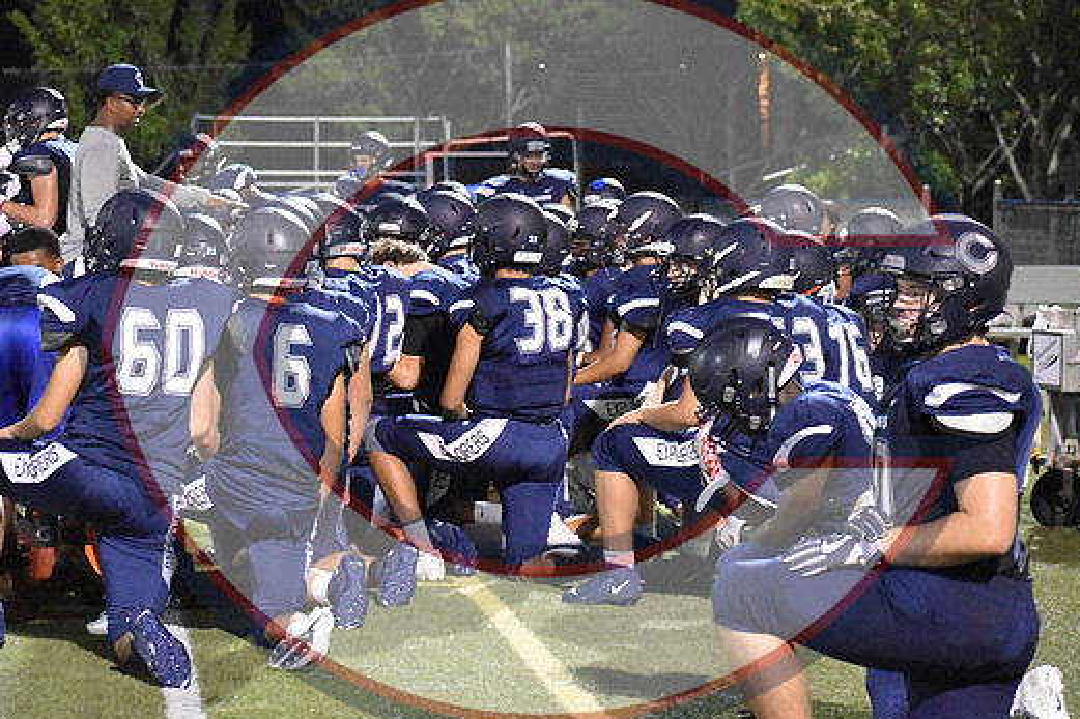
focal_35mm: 137
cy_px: 351
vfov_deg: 10.0
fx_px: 4108
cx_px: 535
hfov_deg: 15.0
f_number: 4.8
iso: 12800
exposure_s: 1/125
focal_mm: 82
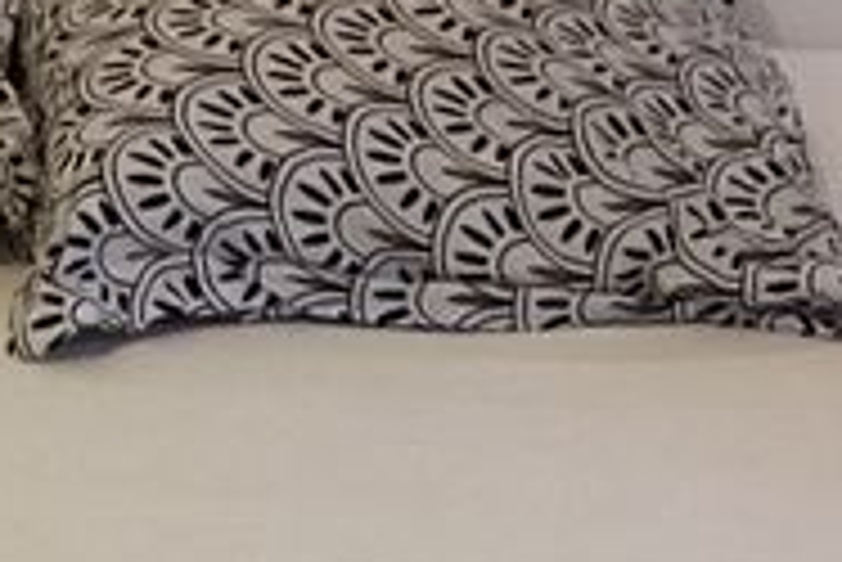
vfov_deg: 7.4
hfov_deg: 11.8
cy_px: 1412
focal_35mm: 172
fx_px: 4026
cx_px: -5
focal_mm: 3.3
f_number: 2.4
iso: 320
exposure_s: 1/33
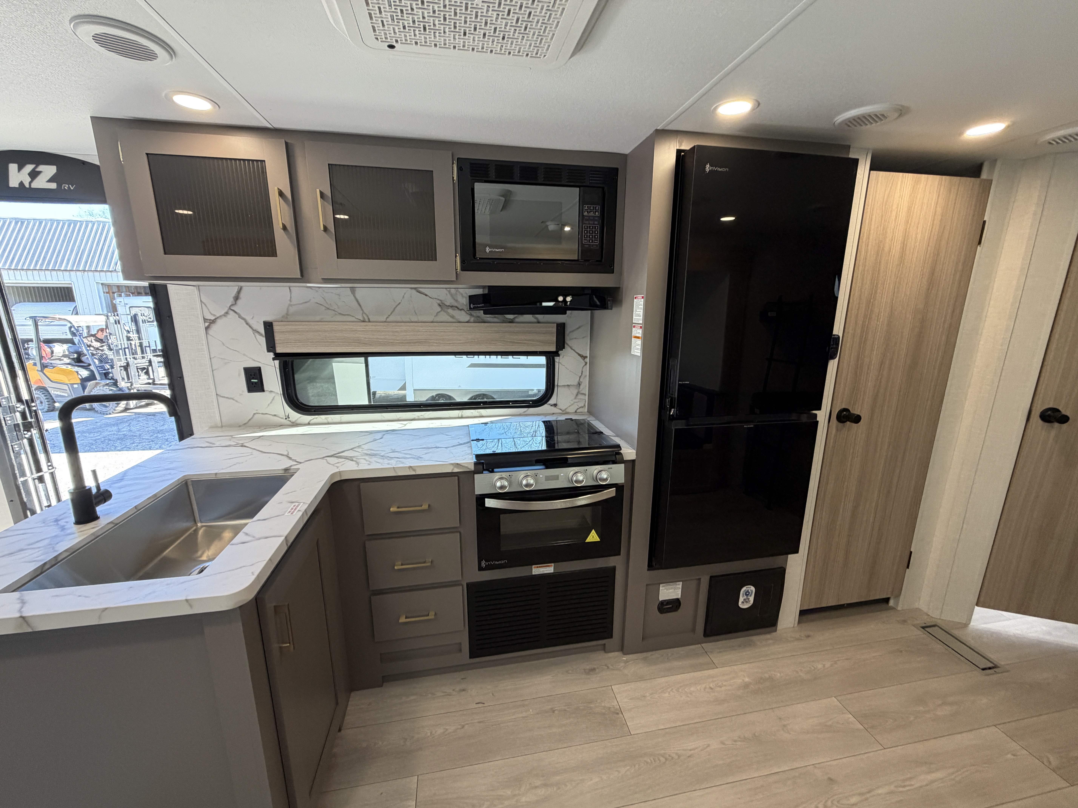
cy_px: 404
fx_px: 436
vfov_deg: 85.7
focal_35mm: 14
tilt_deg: -11.7
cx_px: 539
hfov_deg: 102.1
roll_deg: +0.4
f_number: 2.2
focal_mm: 2.22
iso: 250
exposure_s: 1/121
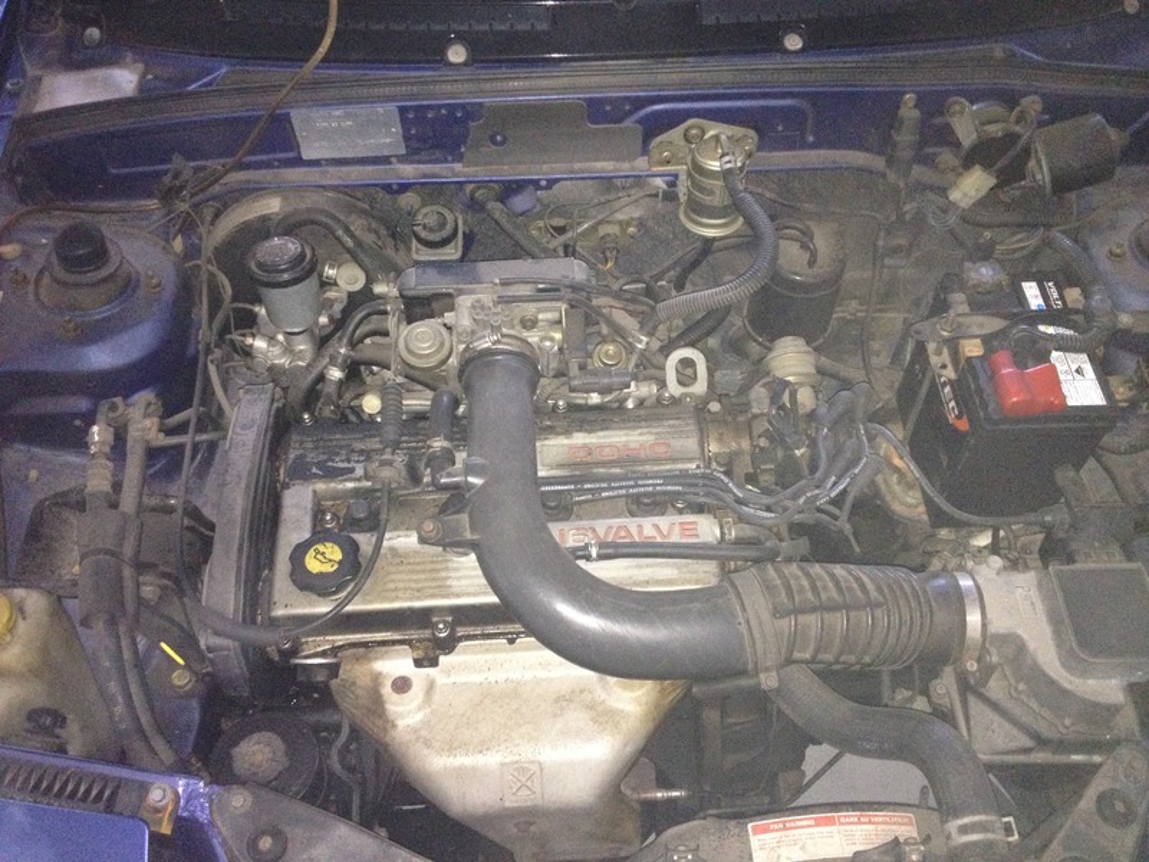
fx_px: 1162
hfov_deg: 52.6
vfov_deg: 40.7
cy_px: 431
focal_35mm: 35
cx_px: 574
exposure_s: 1/16
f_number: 2.4
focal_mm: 4.28
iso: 400
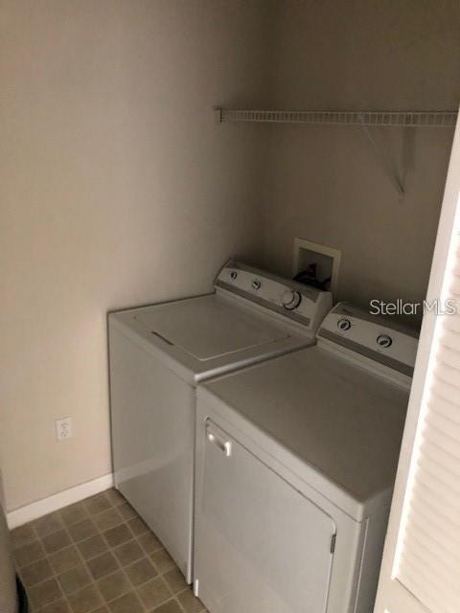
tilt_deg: -21.6
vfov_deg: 63.4
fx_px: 496
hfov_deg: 49.7
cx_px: 230
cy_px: 306
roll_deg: -1.1
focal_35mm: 28
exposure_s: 1/4
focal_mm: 3.99
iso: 100
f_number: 1.8
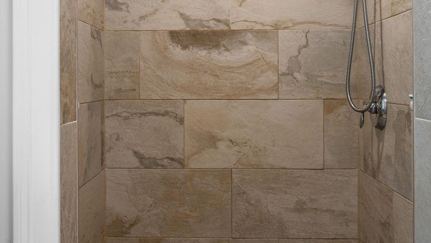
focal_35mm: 51
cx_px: 194
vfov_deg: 23.3
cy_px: 71
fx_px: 583
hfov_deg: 40.5
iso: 250
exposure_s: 1.6
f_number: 7.1
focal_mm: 15
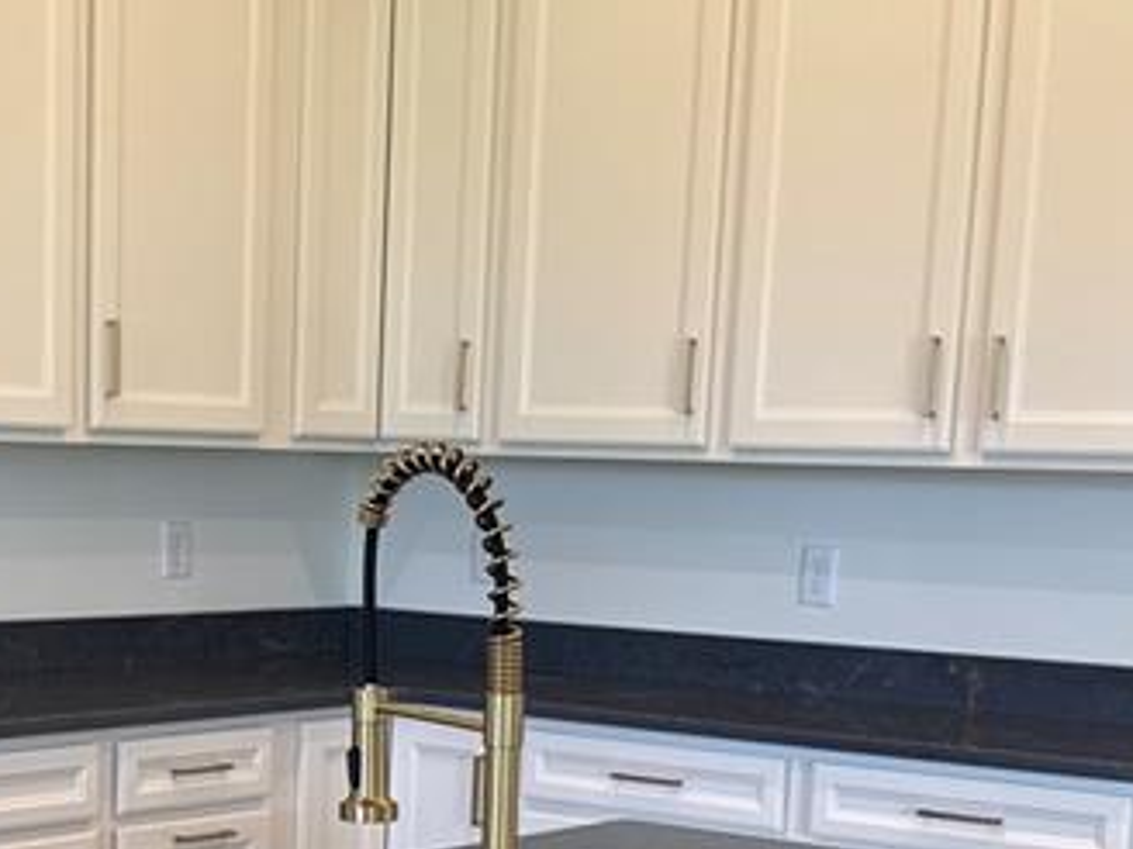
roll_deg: -1.0
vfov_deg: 19.1
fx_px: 2455
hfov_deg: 25.7
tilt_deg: -8.9
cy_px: 852
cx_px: 287
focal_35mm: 75
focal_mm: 6.76
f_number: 1.78
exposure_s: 1/120
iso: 125
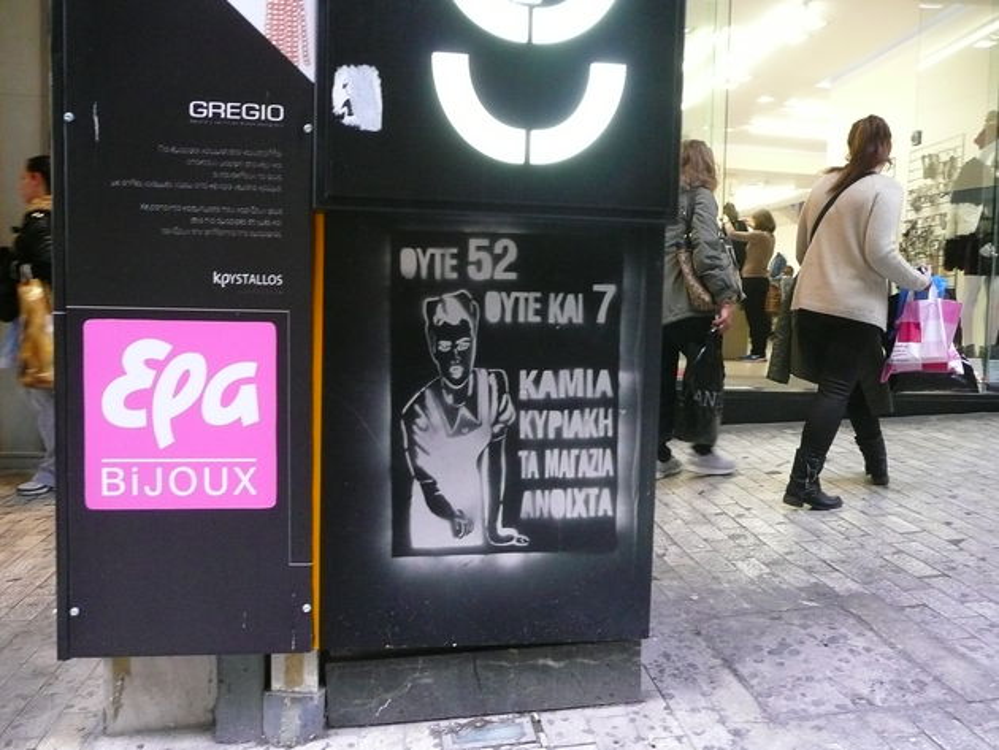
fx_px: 808
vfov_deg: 49.8
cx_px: 500
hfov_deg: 63.4
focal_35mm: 28
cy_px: 375
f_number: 3.3
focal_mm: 4.6
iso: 400
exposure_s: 1/40
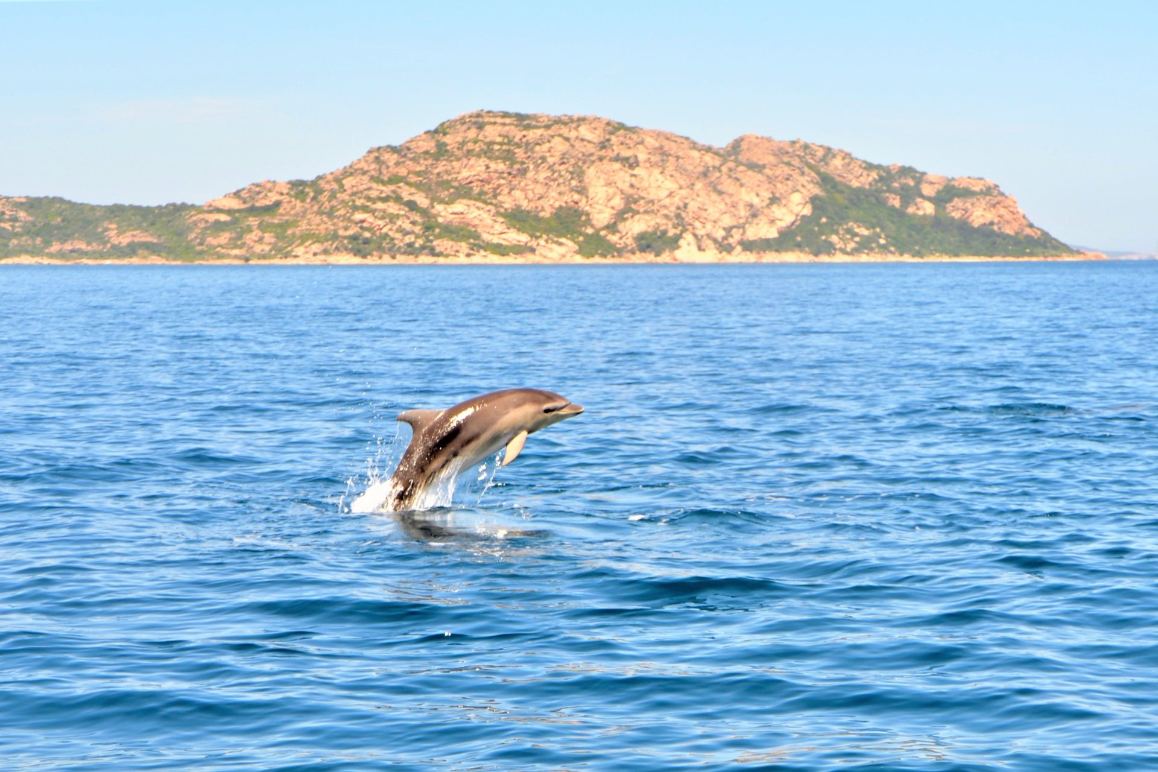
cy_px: 386
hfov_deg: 50.7
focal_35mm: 38
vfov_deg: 35.1
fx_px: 1222
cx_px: 579
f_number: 8
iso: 125
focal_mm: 38
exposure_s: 1/250
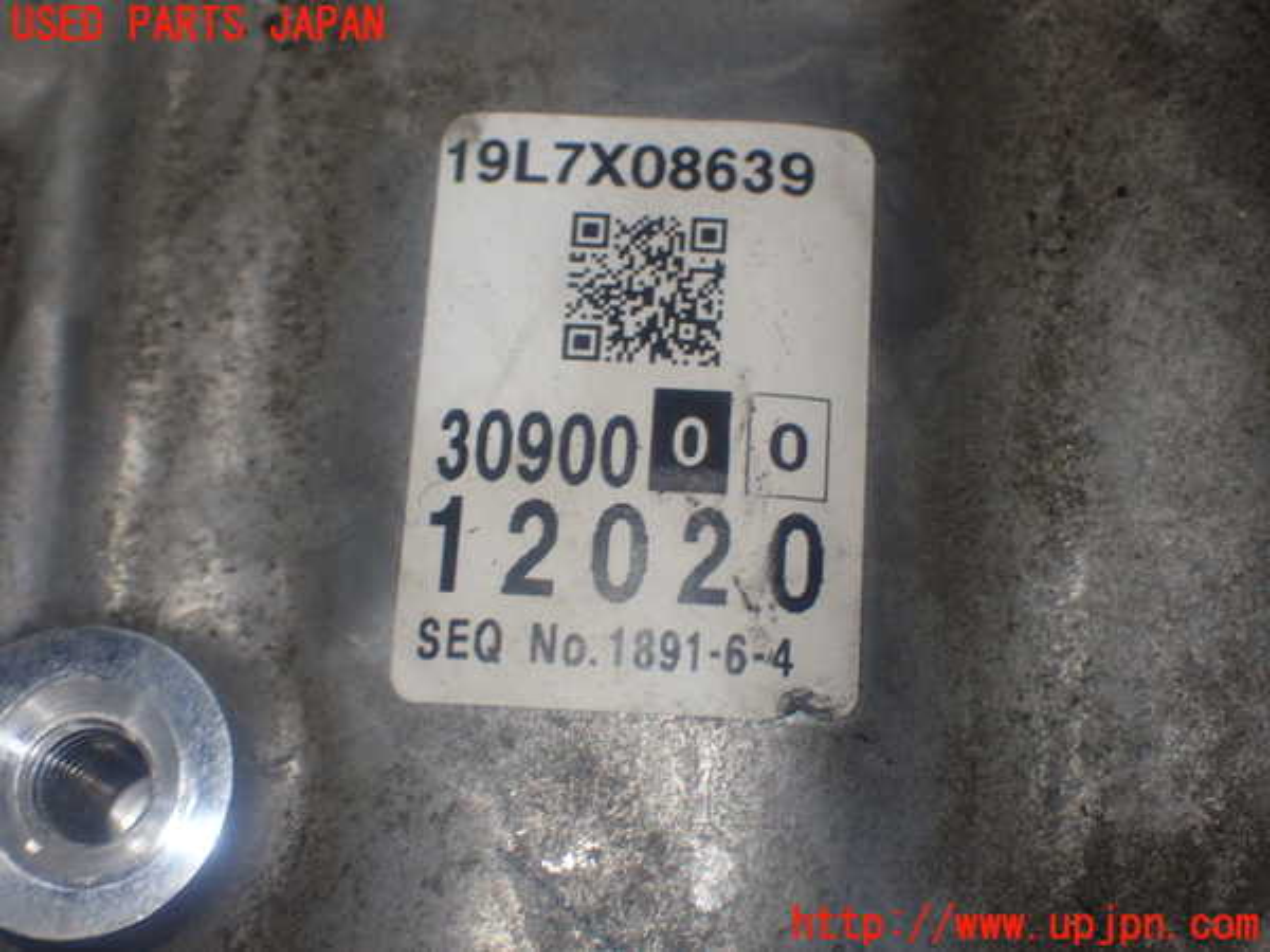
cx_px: 635
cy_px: 476
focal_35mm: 50
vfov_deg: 29.1
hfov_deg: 38.2
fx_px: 1834
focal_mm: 9.01
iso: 200
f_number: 3.2
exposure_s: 1/60
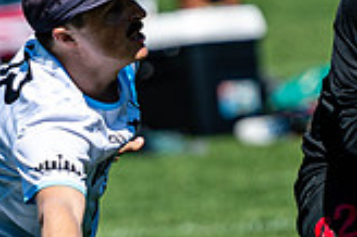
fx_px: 14384
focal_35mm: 1452
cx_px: 436
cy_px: 7
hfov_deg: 1.4
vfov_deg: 0.9
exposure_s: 1/2500
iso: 125
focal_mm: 200
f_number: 3.2
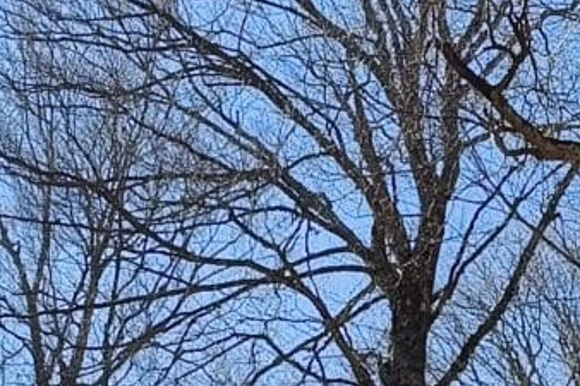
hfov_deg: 14.1
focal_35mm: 145
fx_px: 2335
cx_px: 431
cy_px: 636
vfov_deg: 9.1
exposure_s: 1/943
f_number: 1.7
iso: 50
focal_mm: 6.06
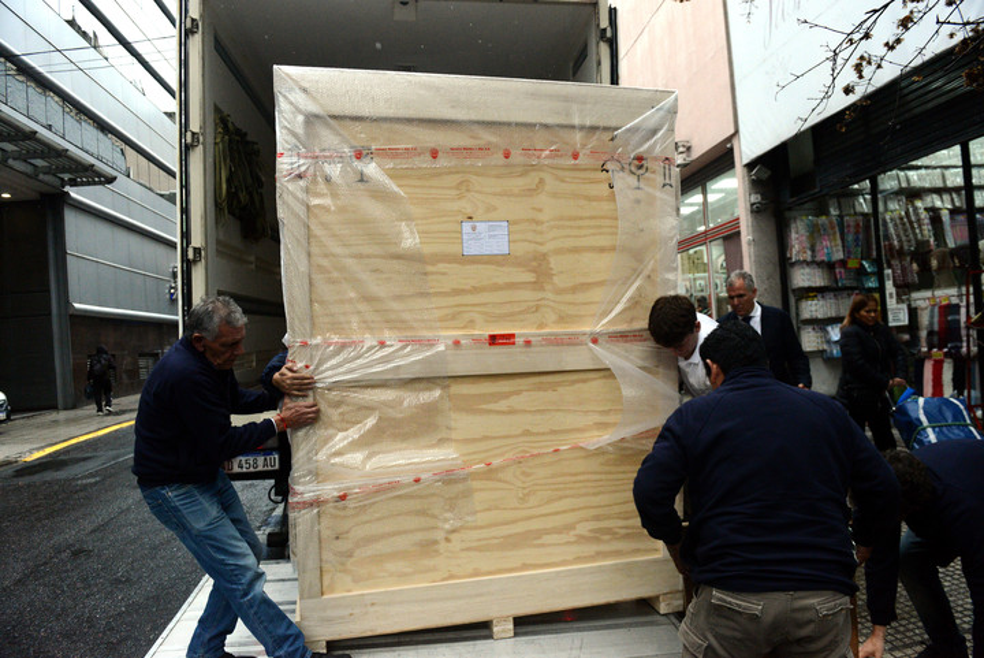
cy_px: 329
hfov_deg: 73.7
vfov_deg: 53.2
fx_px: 656
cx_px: 492
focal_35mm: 24
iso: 4000
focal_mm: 24
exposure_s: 1/1600
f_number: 4
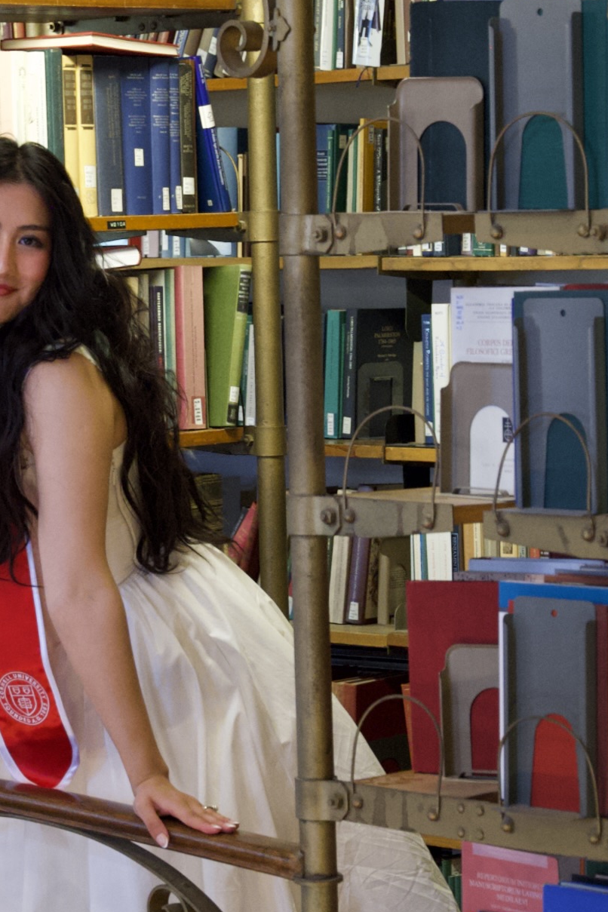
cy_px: 355
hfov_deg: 9.6
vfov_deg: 14.3
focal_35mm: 143
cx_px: 132
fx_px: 3622
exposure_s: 1/40
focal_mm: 50
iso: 6400
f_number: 4.8
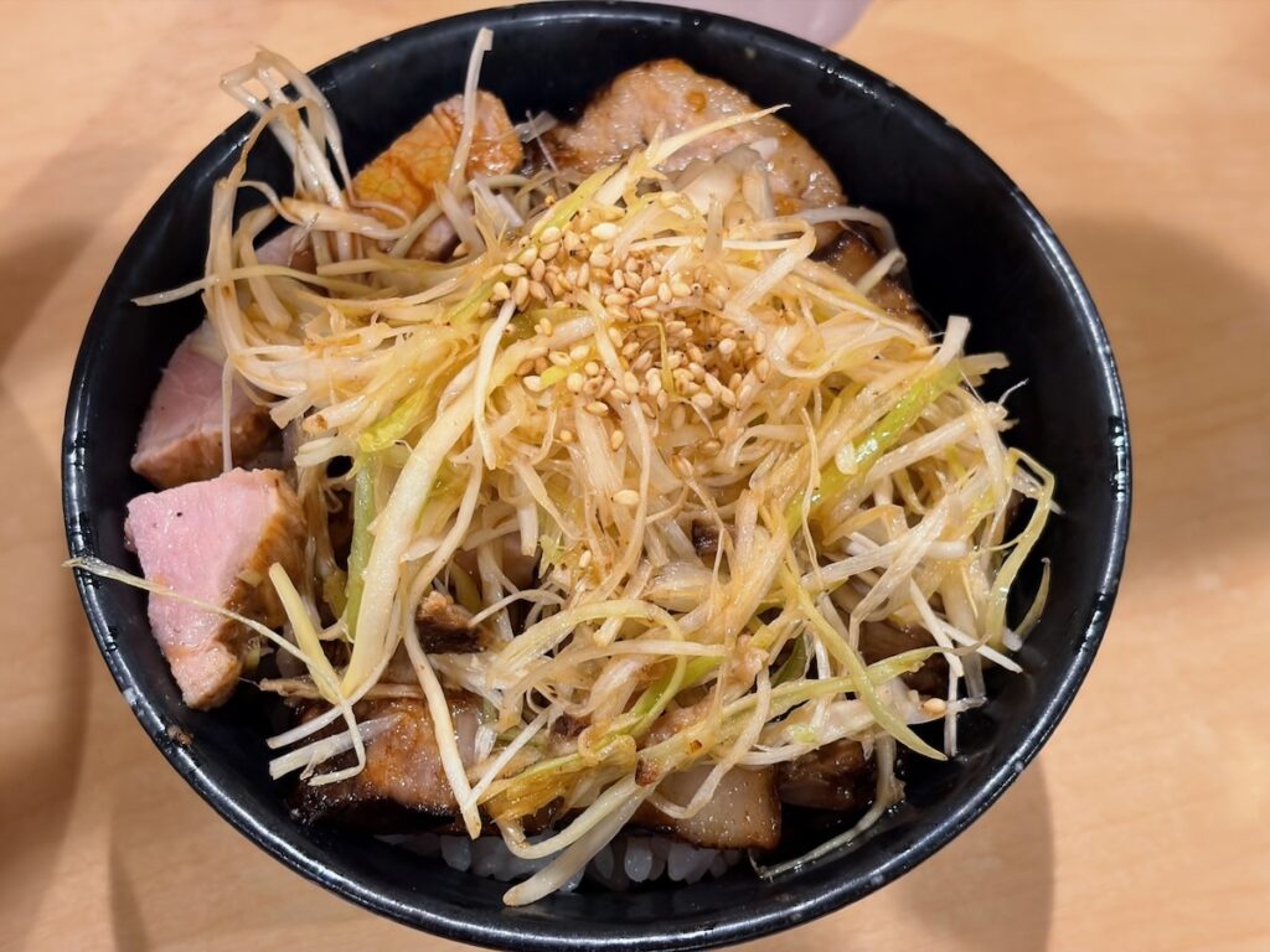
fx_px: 1908
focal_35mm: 52
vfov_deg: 28.0
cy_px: 476
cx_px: 635
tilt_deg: -62.5
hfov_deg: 36.8
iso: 100
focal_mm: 5.96
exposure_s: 1/33
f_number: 1.6
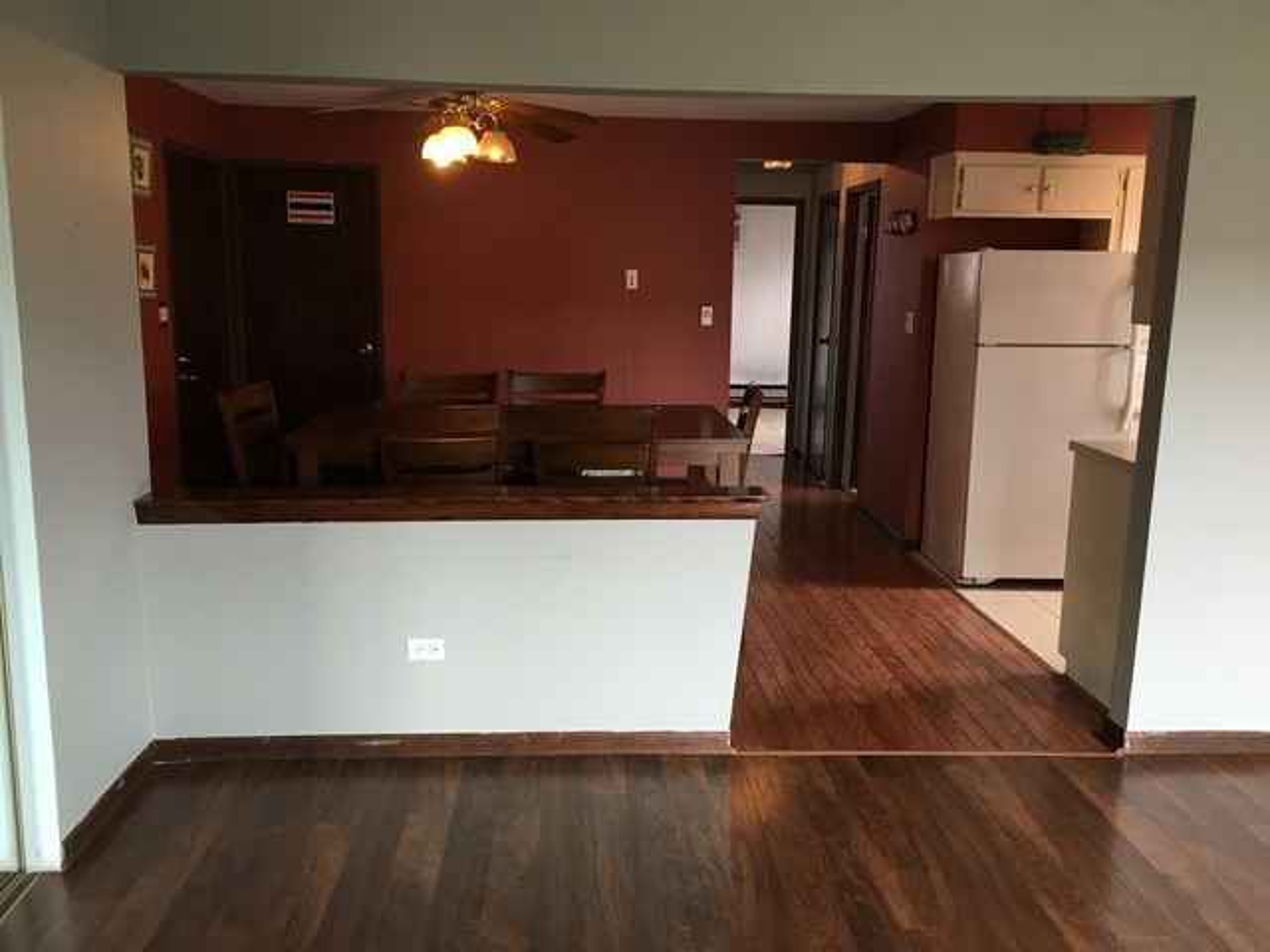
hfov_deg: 61.7
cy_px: 476
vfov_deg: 48.2
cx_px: 635
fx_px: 1064
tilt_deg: -11.1
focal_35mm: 29
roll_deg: -1.3
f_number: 2.2
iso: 25
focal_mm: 4.15
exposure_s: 1/15
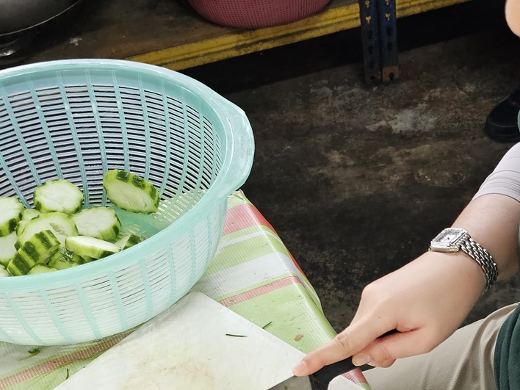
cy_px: 387
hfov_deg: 29.0
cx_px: 436
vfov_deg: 21.8
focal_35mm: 65
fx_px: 976
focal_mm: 6.3
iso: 250
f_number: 1.7
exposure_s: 1/100
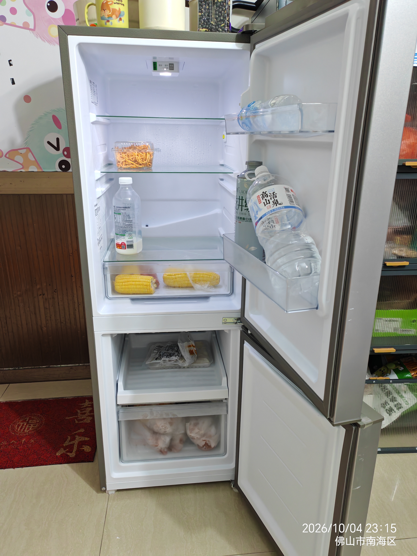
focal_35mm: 27
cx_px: 208
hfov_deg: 51.4
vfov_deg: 65.3
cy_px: 278
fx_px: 434
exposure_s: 1/100
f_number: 1.95
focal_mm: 5.52
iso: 1250
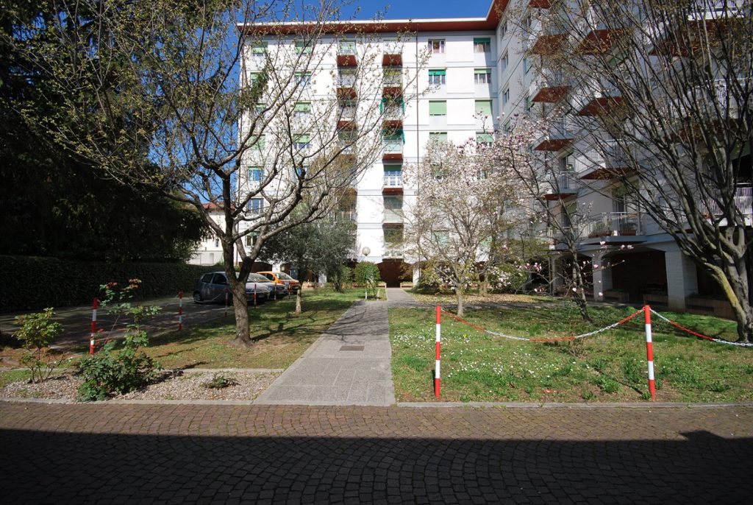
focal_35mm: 15
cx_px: 376
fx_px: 314
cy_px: 252
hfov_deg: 100.3
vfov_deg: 77.5
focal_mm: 10
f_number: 8
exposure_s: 1/250
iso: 100
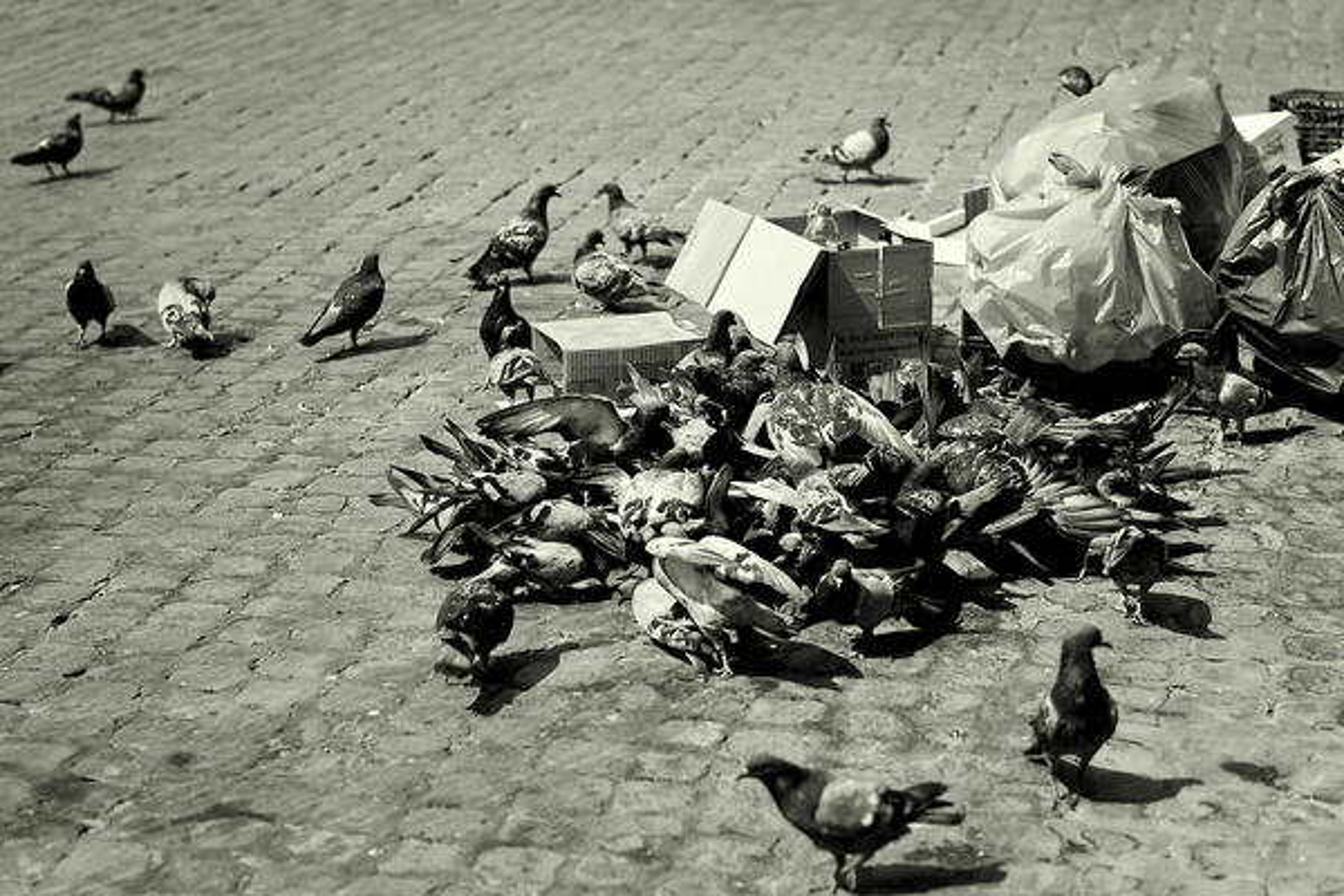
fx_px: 2800
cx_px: 672
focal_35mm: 75
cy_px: 448
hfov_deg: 27.0
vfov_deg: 18.2
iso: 160
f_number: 2
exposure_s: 1/8000
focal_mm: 50
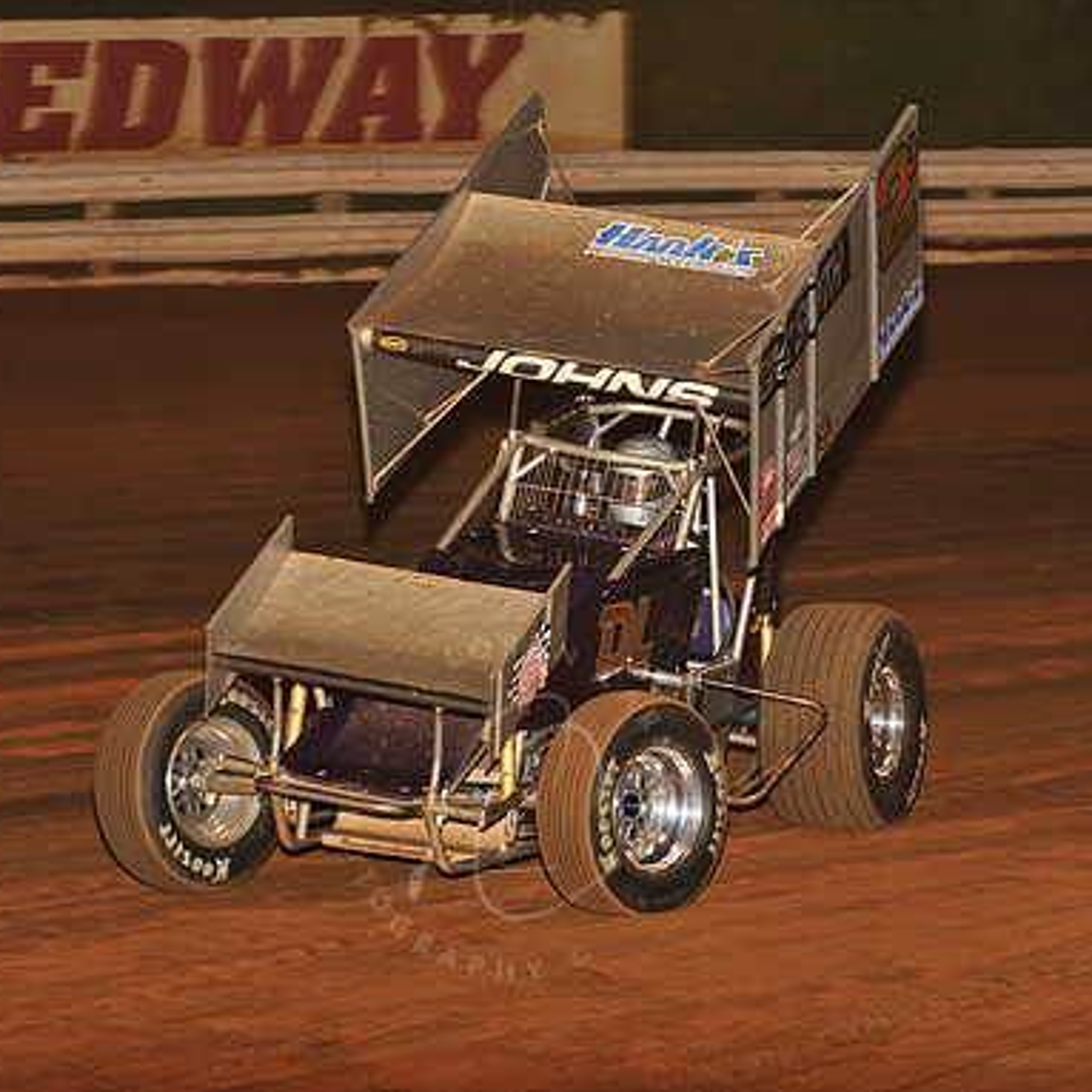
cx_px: 510
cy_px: 545
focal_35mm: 144
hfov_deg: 12.1
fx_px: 5139
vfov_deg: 12.1
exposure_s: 1/320
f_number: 6.3
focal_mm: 112
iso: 800
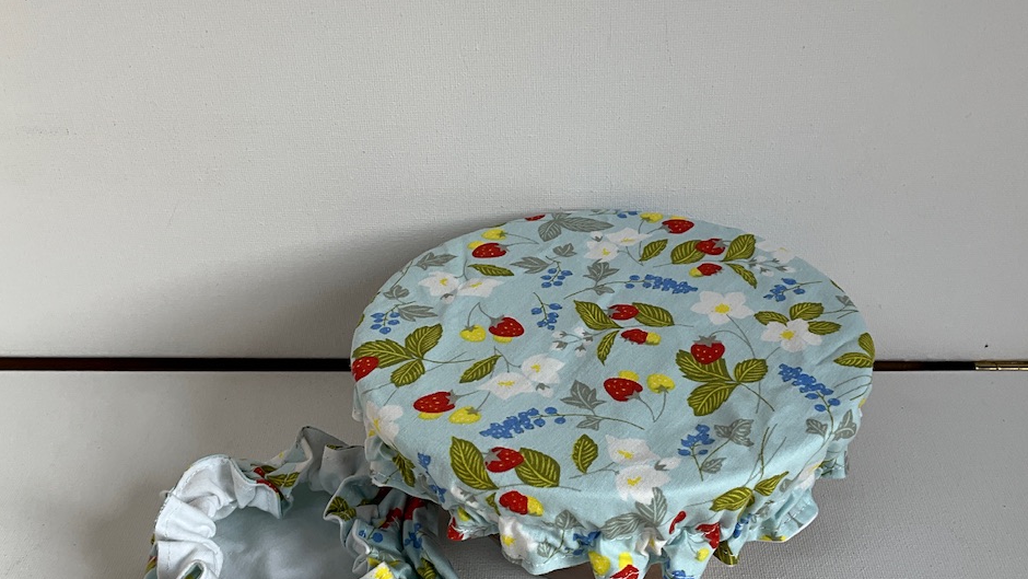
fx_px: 1172
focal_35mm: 43
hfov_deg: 47.4
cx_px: 523
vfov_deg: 27.6
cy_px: 381
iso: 20
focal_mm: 3
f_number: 1.8
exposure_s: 1/143
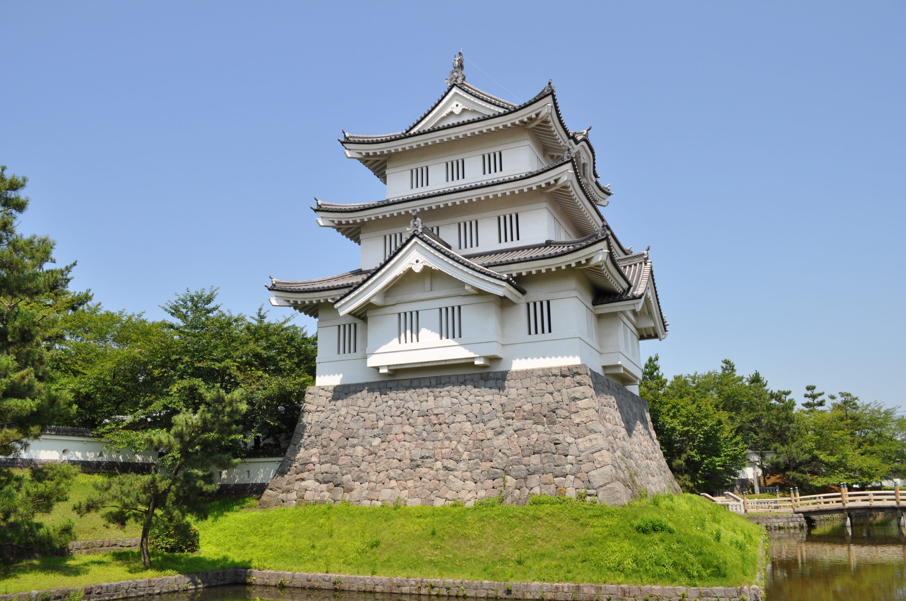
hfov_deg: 67.4
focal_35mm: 27
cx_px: 453
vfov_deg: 47.8
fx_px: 679
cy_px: 300
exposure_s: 1/400
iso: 200
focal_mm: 18
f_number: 10
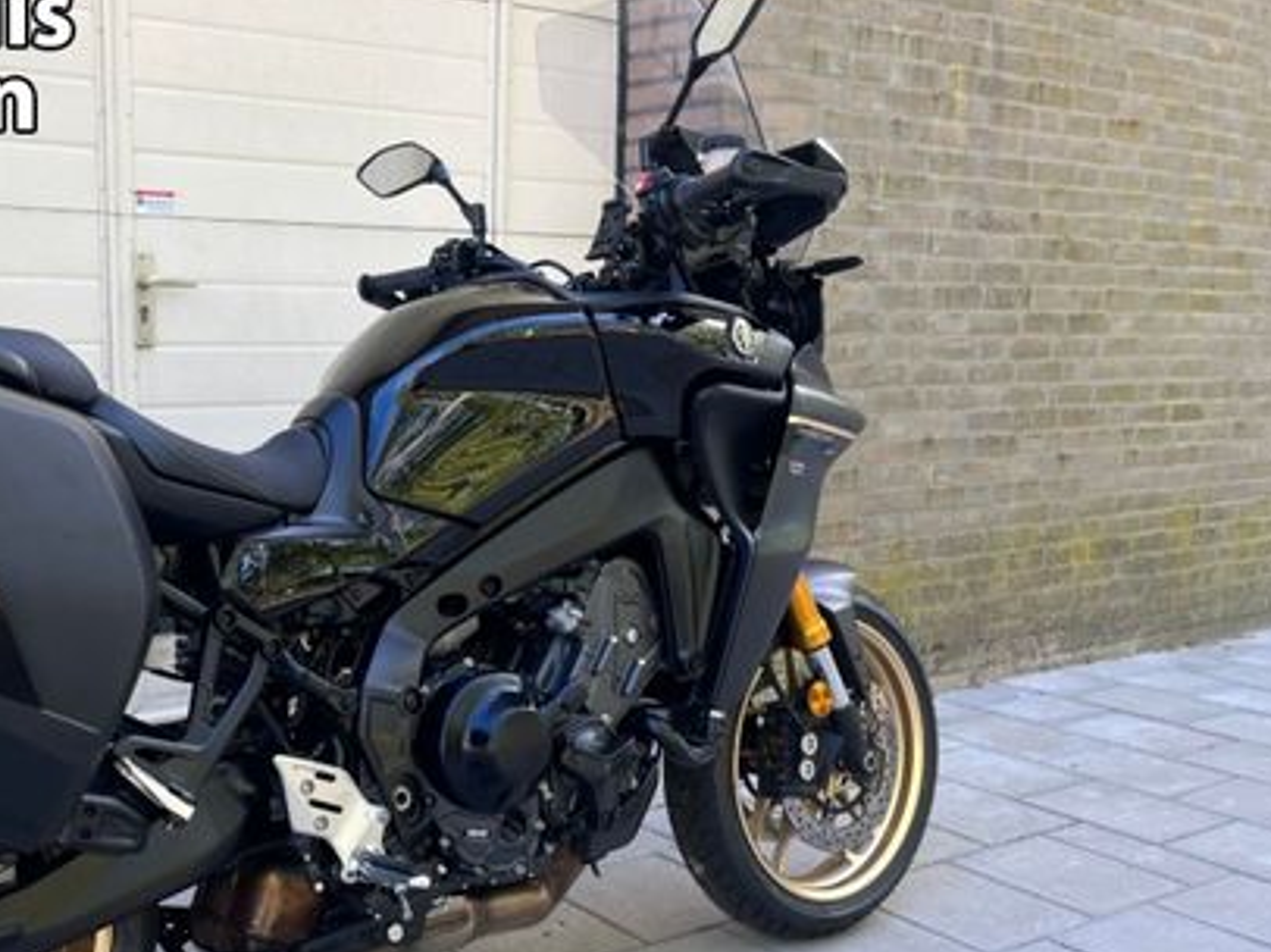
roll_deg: -0.8
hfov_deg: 44.5
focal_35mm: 41
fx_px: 1505
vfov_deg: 34.9
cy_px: 614
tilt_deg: -11.2
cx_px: 338
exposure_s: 1/230
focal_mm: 5.1
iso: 40
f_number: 1.6
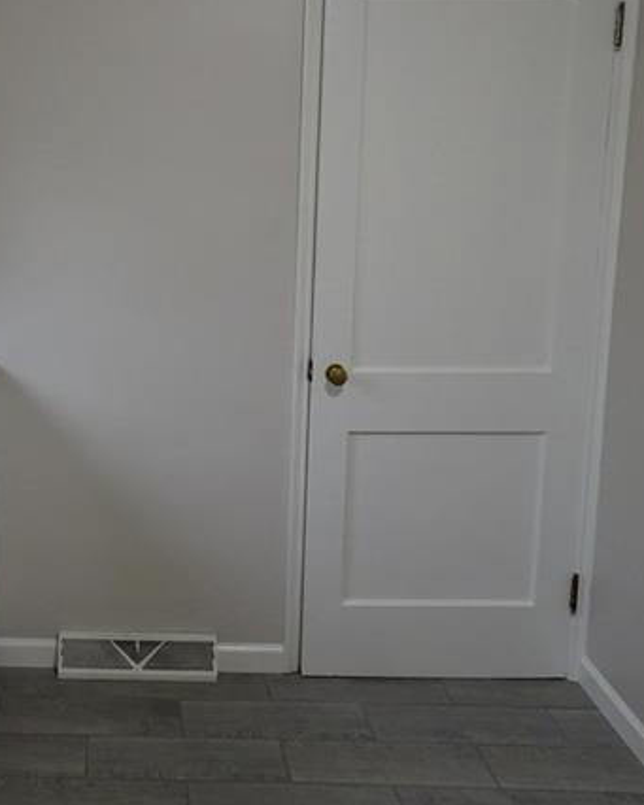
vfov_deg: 41.6
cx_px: 68
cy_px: 285
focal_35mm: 44
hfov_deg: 32.5
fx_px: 1048
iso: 320
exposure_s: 1/30
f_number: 3.5
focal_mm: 4.1
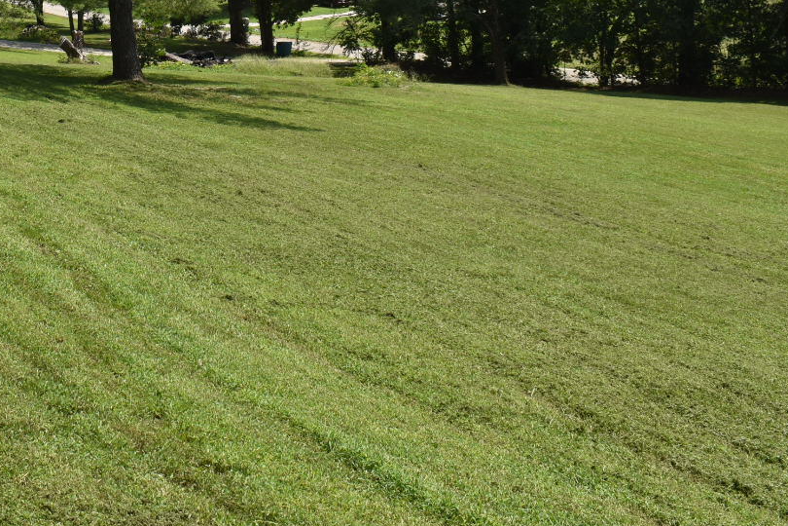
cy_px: 3
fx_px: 1379
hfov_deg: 31.0
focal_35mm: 63
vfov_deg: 20.9
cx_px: 142
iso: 100
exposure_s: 1/200
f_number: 10
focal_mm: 21
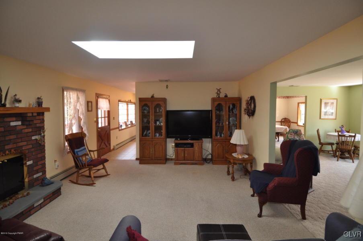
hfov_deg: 90.1
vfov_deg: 67.3
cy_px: 120
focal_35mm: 18
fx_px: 181
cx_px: 182
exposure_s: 1/60
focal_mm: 12
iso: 720
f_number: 4
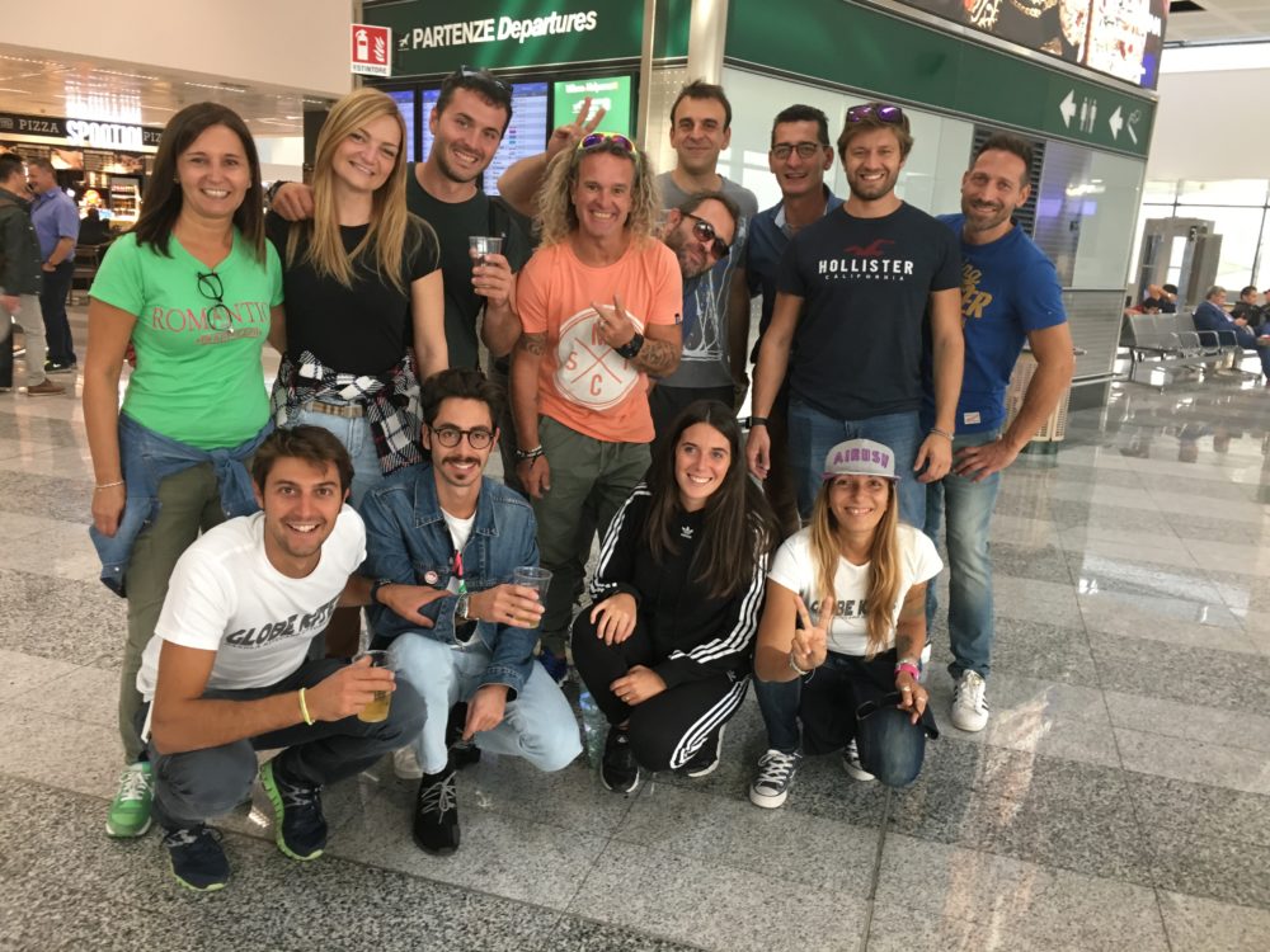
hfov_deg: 61.7
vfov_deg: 48.2
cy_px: 476
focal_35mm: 29
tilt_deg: -12.7
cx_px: 635
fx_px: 1064
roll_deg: -2.0
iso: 125
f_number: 2.2
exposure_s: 1/33
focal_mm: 4.15
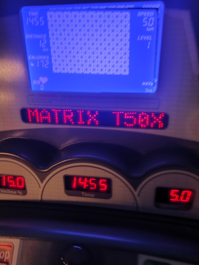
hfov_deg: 56.8
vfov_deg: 71.6
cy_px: 132
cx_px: 100
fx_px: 184
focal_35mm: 24
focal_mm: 4.68
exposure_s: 1/50
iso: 978
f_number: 1.8
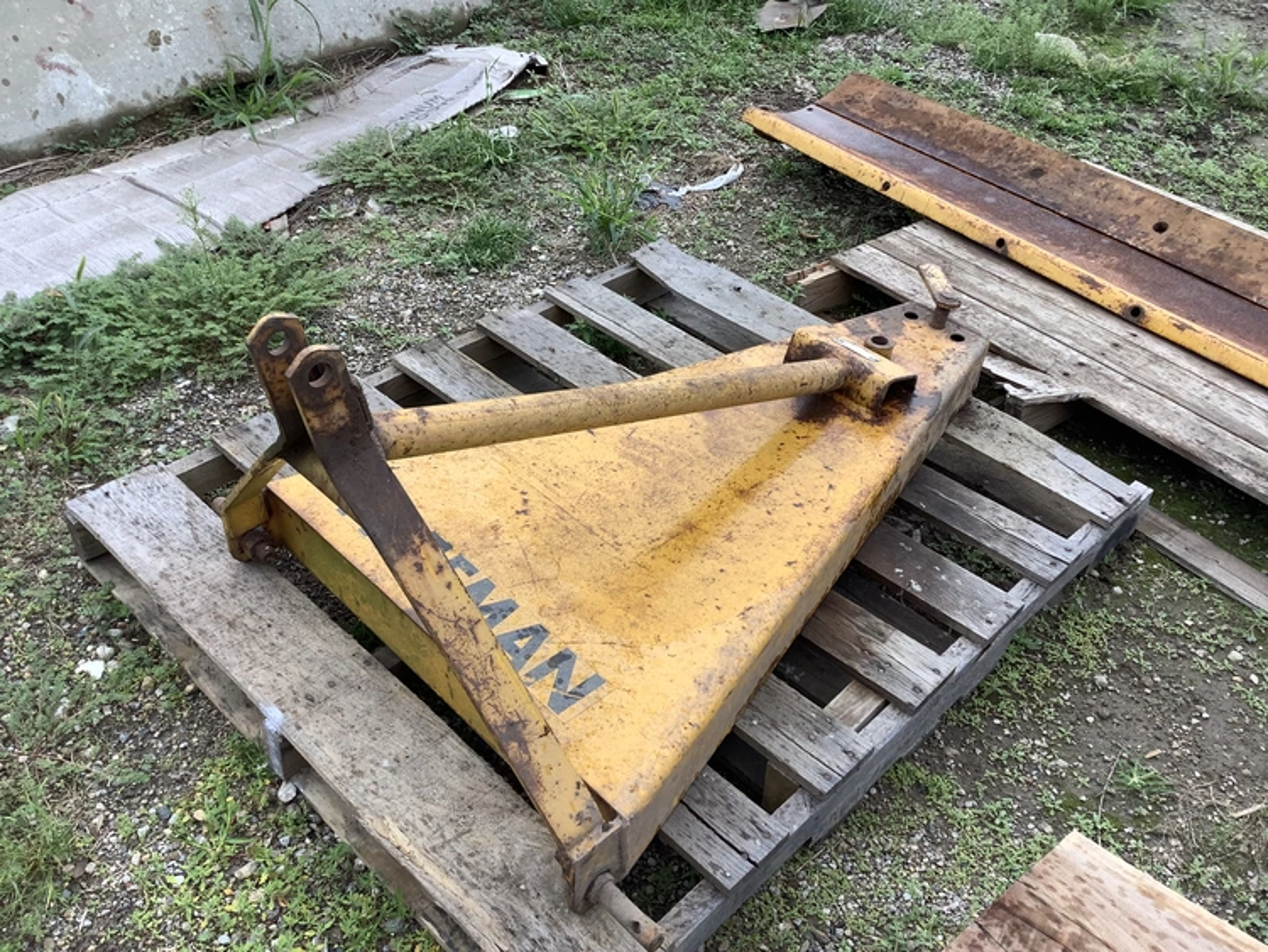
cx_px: 634
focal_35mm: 31
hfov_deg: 58.3
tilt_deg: -38.4
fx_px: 1136
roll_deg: -2.9
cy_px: 476
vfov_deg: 45.5
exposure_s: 1/120
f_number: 2.4
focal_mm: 3.3
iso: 25
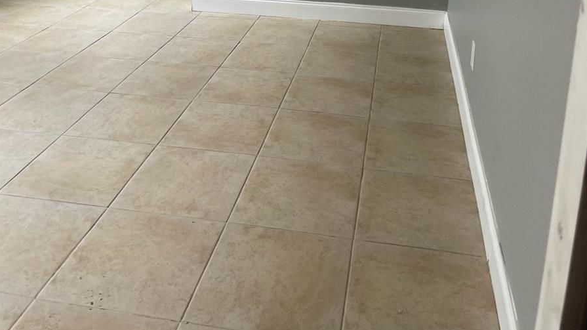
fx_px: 591
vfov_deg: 28.5
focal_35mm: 38
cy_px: -28
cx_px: 293
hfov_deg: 52.8
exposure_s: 1/105
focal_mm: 4.2
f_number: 1.6
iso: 125
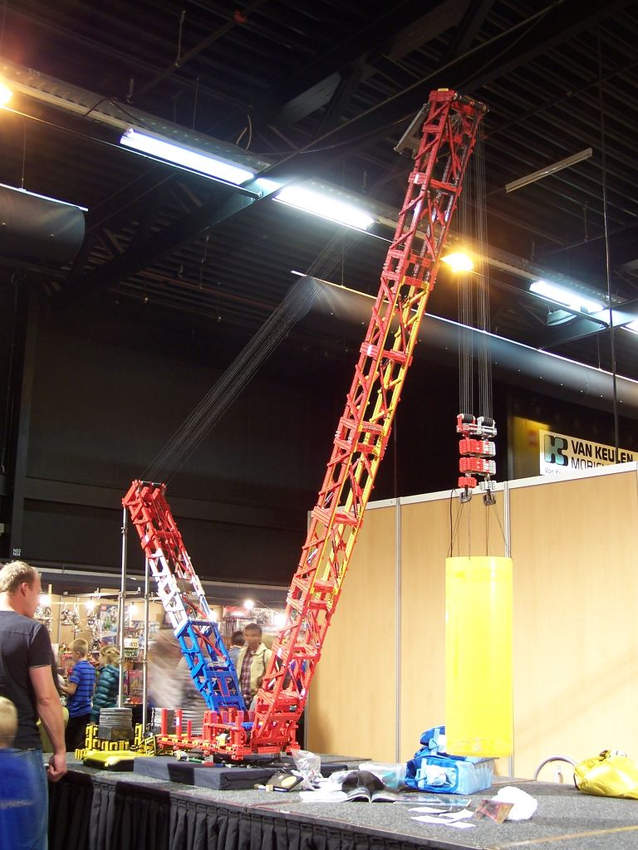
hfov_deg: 36.0
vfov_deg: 46.8
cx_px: 319
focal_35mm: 40
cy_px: 425
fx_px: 983
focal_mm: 6.7
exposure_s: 1/2
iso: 80
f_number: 2.8
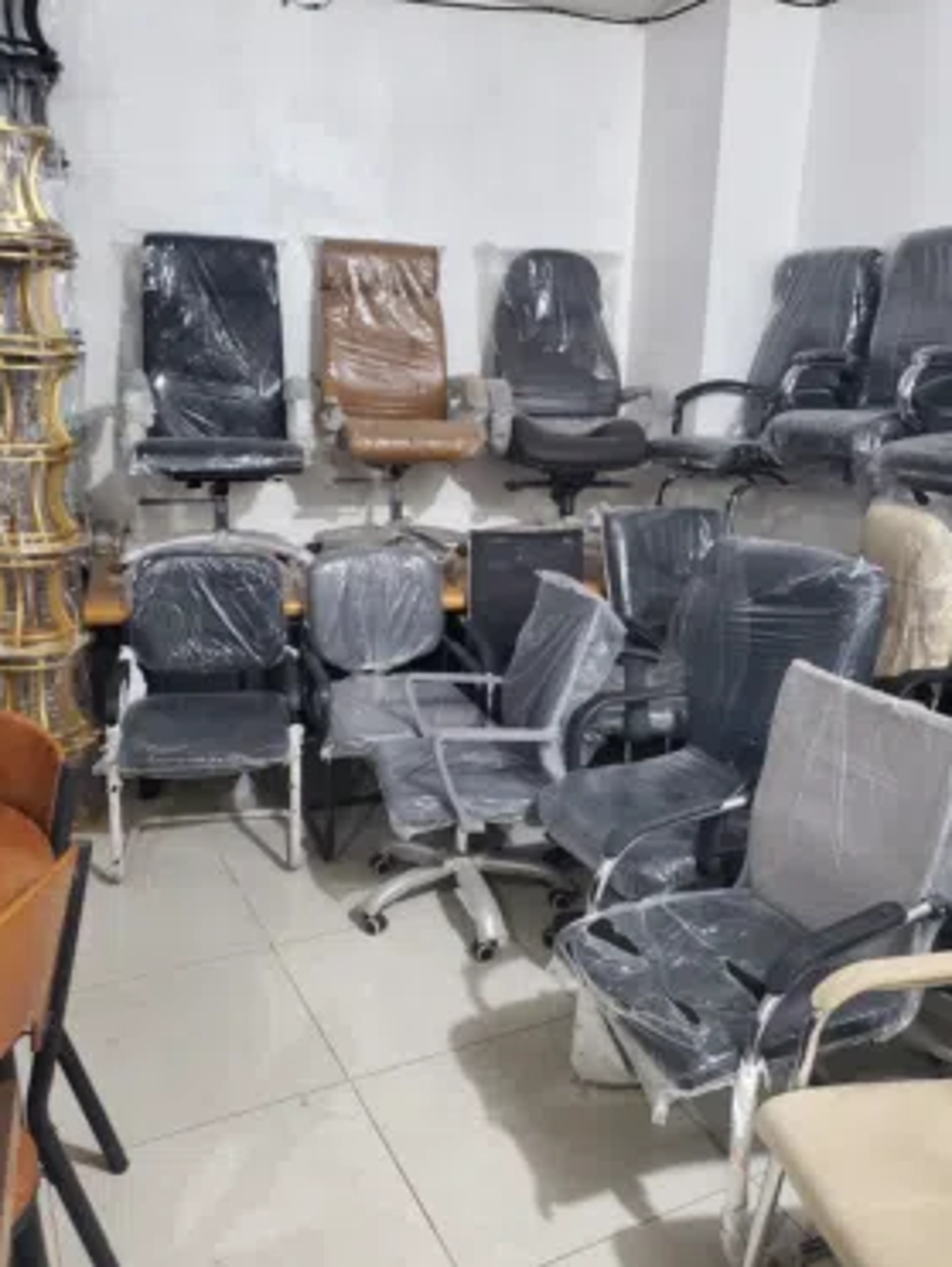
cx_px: 481
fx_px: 1025
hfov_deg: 49.8
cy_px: 601
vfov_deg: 63.4
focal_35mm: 28
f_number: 2.4
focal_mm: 4.3
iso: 640
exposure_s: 1/17
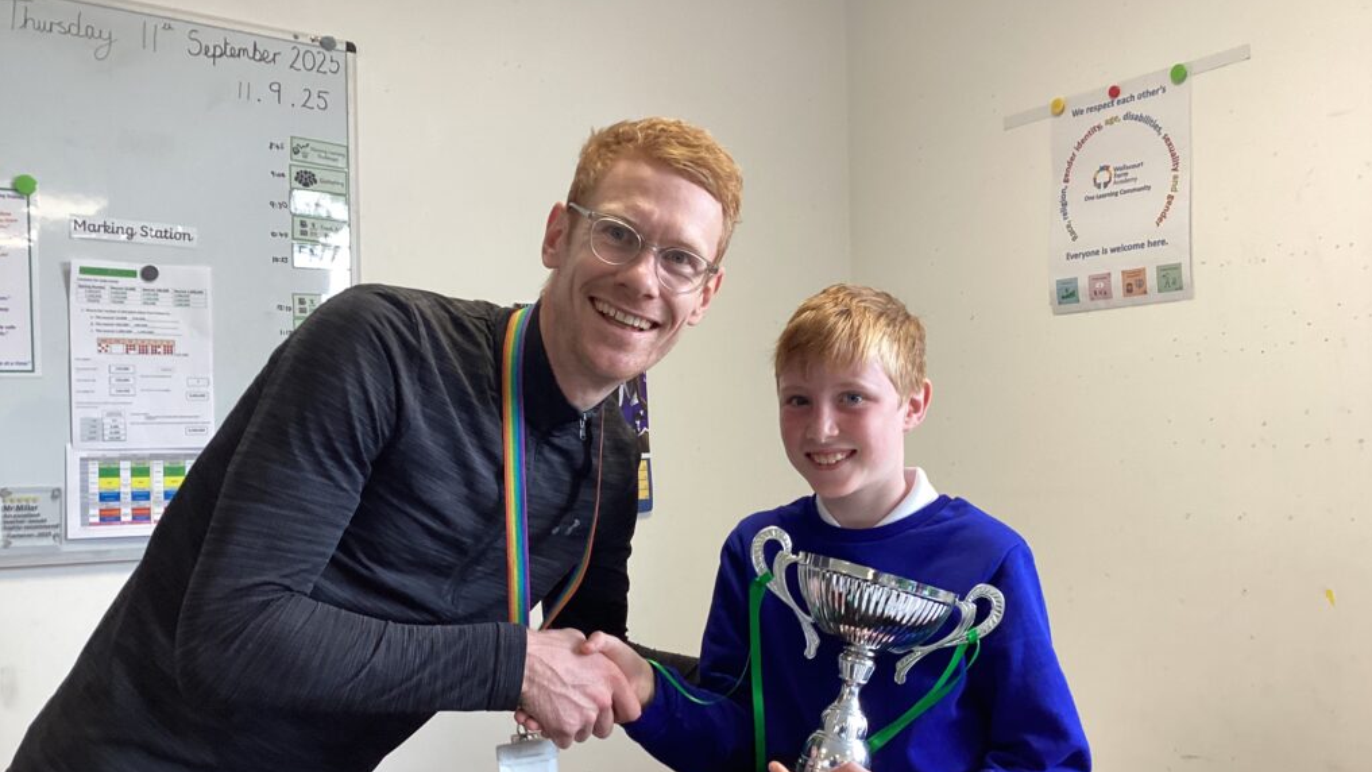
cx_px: 689
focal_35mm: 34
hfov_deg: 58.0
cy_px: 439
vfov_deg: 34.6
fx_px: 1237
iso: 80
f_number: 2.4
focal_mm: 3.3
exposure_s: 1/60
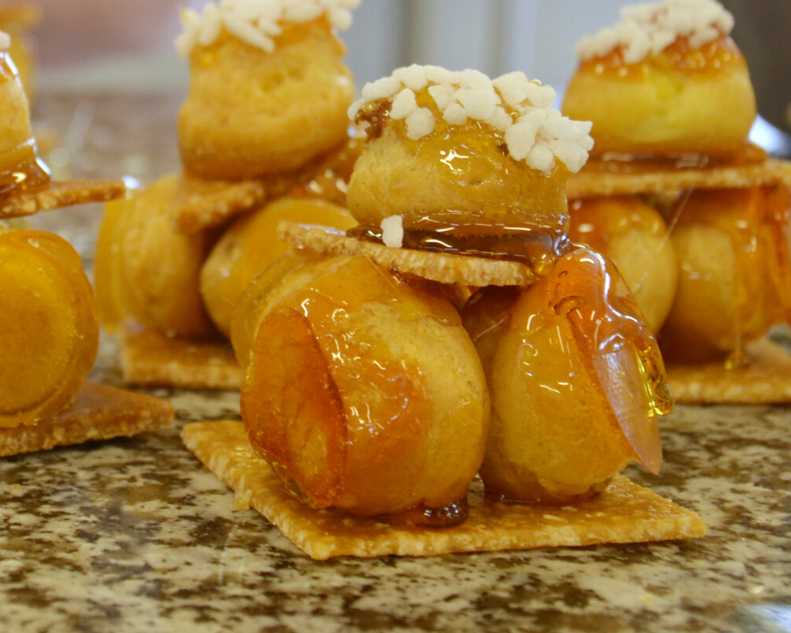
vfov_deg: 13.4
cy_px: 52
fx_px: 2669
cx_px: 27
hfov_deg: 16.6
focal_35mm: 114
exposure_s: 1/60
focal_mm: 32
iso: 400
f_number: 4.2
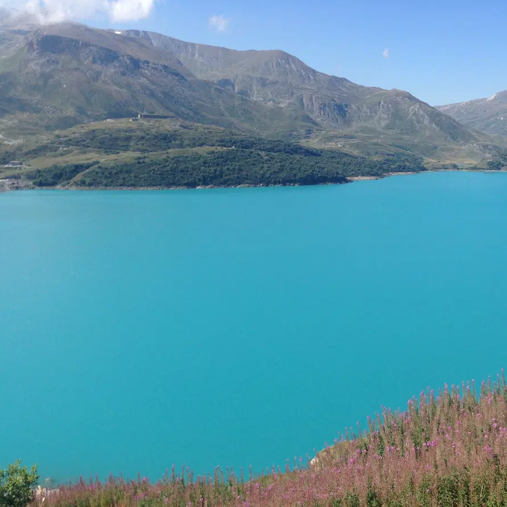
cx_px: 332
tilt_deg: -9.3
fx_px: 646
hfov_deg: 42.3
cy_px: 254
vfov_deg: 42.8
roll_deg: -1.0
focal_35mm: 39
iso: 50
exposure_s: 1/1427
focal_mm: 4.12
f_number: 2.4
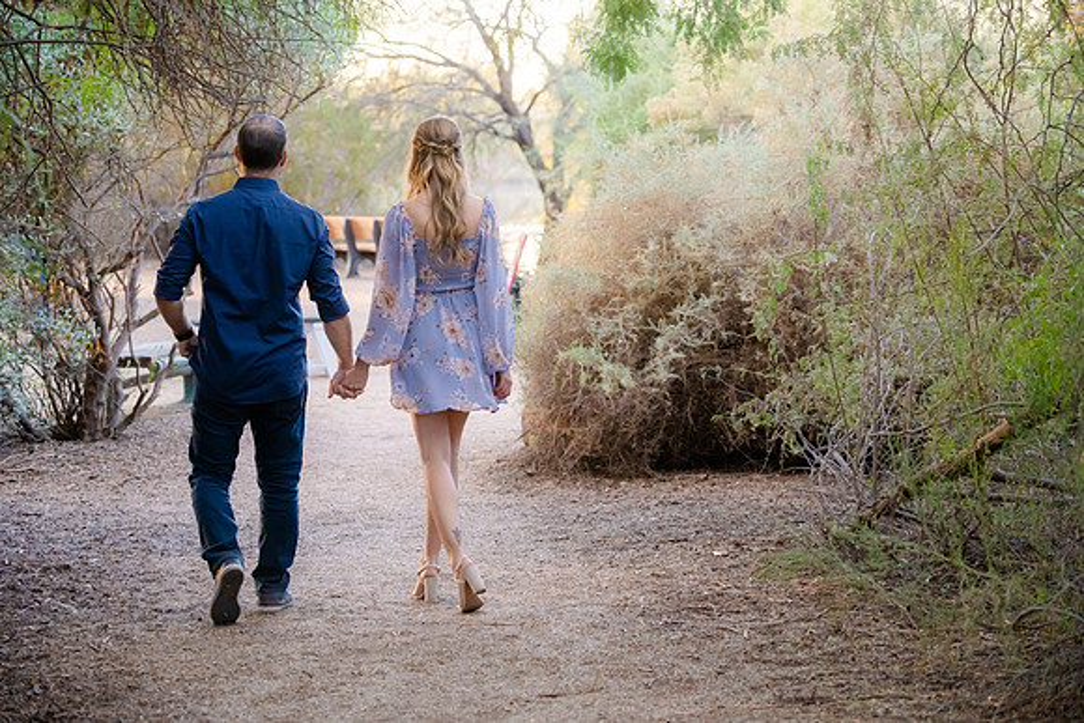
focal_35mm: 101
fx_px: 3042
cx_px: 542
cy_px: 362
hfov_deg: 20.2
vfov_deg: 13.6
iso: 2000
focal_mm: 101
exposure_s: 1/250
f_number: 5
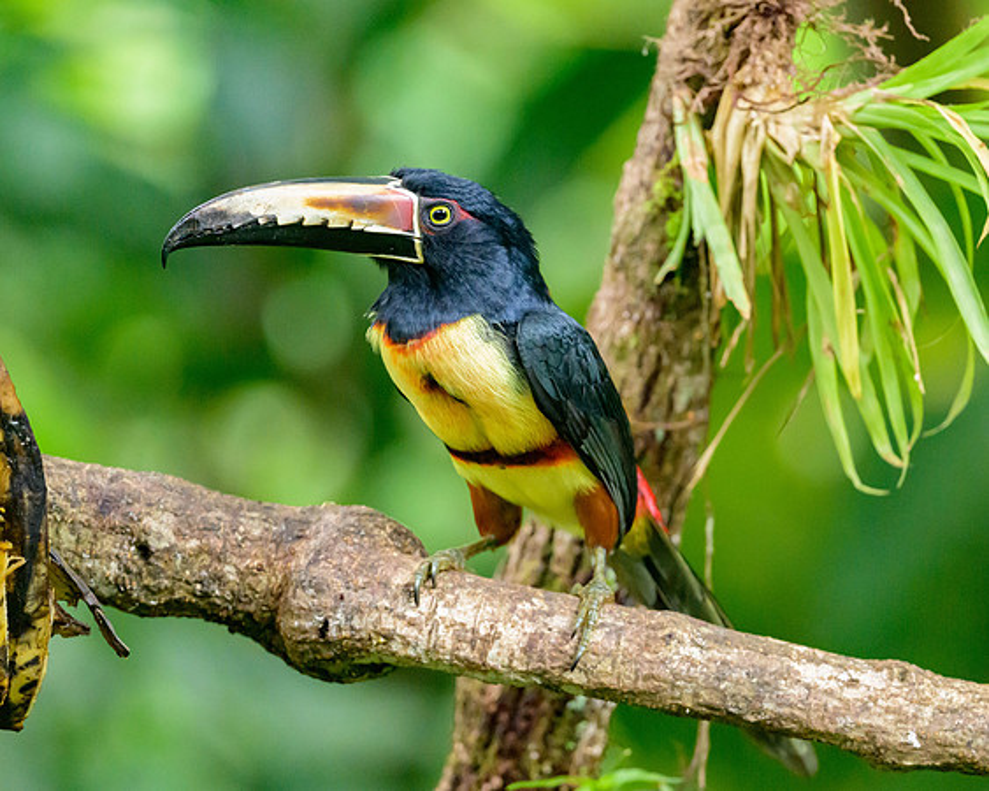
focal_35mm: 582
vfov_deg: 2.7
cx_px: 532
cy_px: 405
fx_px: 17020
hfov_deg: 3.3
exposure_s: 1/1000
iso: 16000
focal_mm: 500
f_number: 5.6
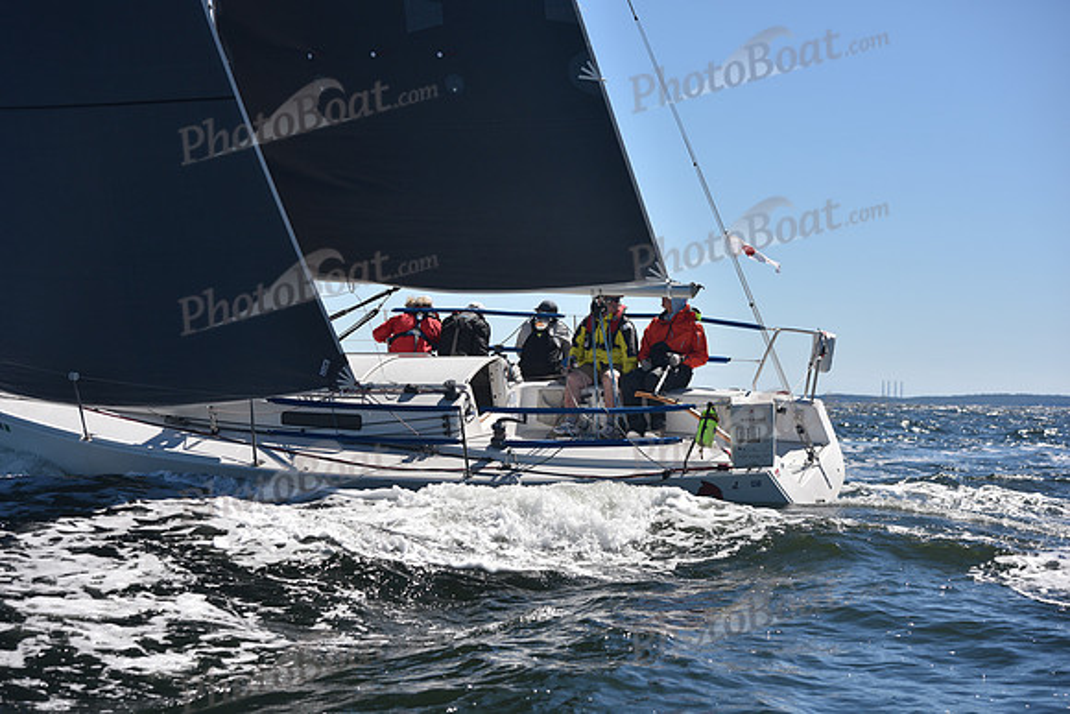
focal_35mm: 70
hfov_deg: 28.8
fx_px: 2081
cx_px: 535
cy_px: 357
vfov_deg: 19.5
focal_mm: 70
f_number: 4.5
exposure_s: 1/1000
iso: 200
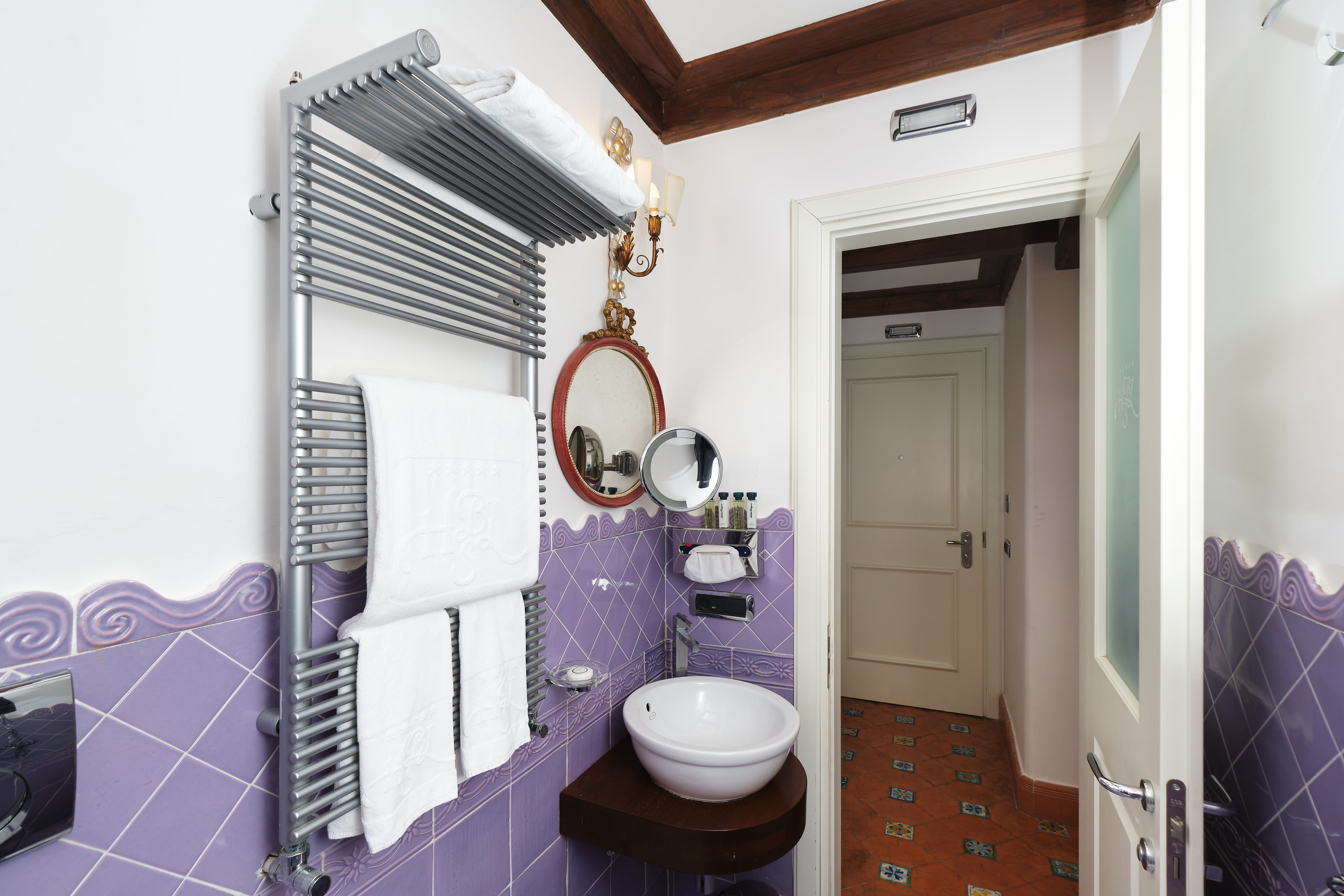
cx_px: 672
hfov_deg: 100.4
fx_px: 560
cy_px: 448
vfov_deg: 77.3
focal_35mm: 15
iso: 160
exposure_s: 1/125
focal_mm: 10
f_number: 4.5
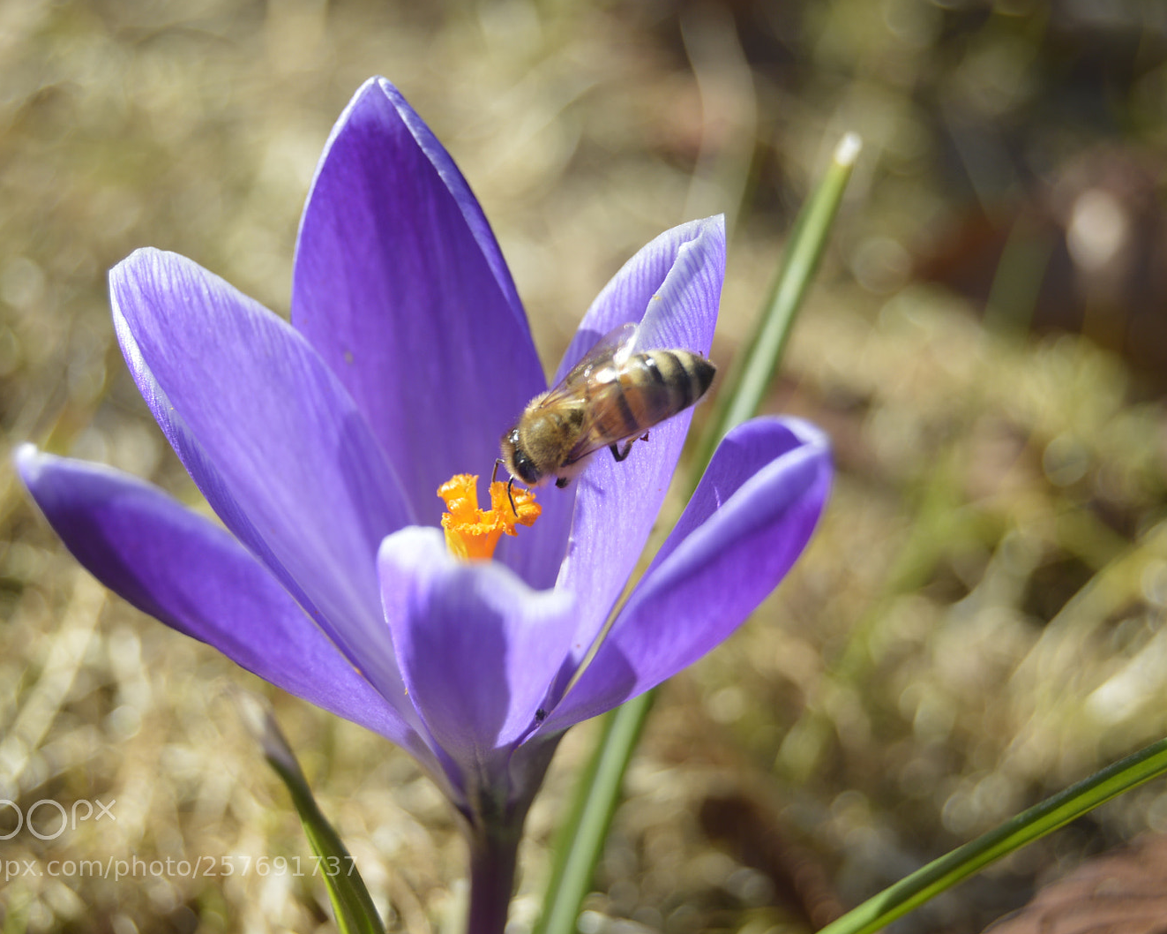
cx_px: 602
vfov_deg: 16.4
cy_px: 466
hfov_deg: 20.5
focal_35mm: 94
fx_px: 3231
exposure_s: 1/160
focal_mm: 55
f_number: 6.3
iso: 100
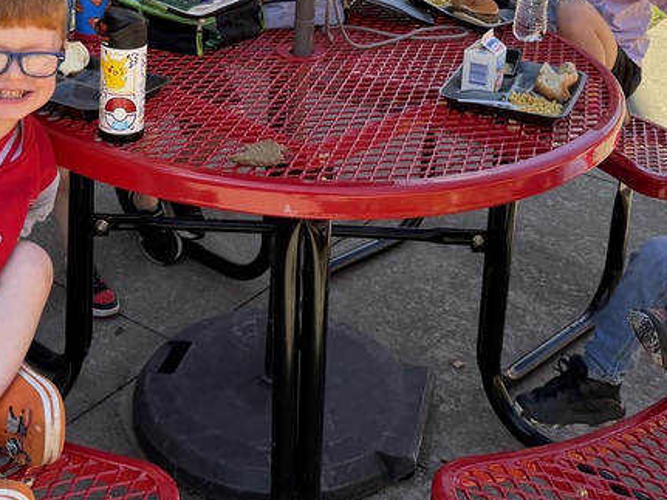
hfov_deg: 33.7
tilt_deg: -17.0
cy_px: 3
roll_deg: -1.6
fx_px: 1098
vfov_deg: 24.5
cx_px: 277
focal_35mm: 57
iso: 100
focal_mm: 6.76
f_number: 1.78
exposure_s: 1/1337
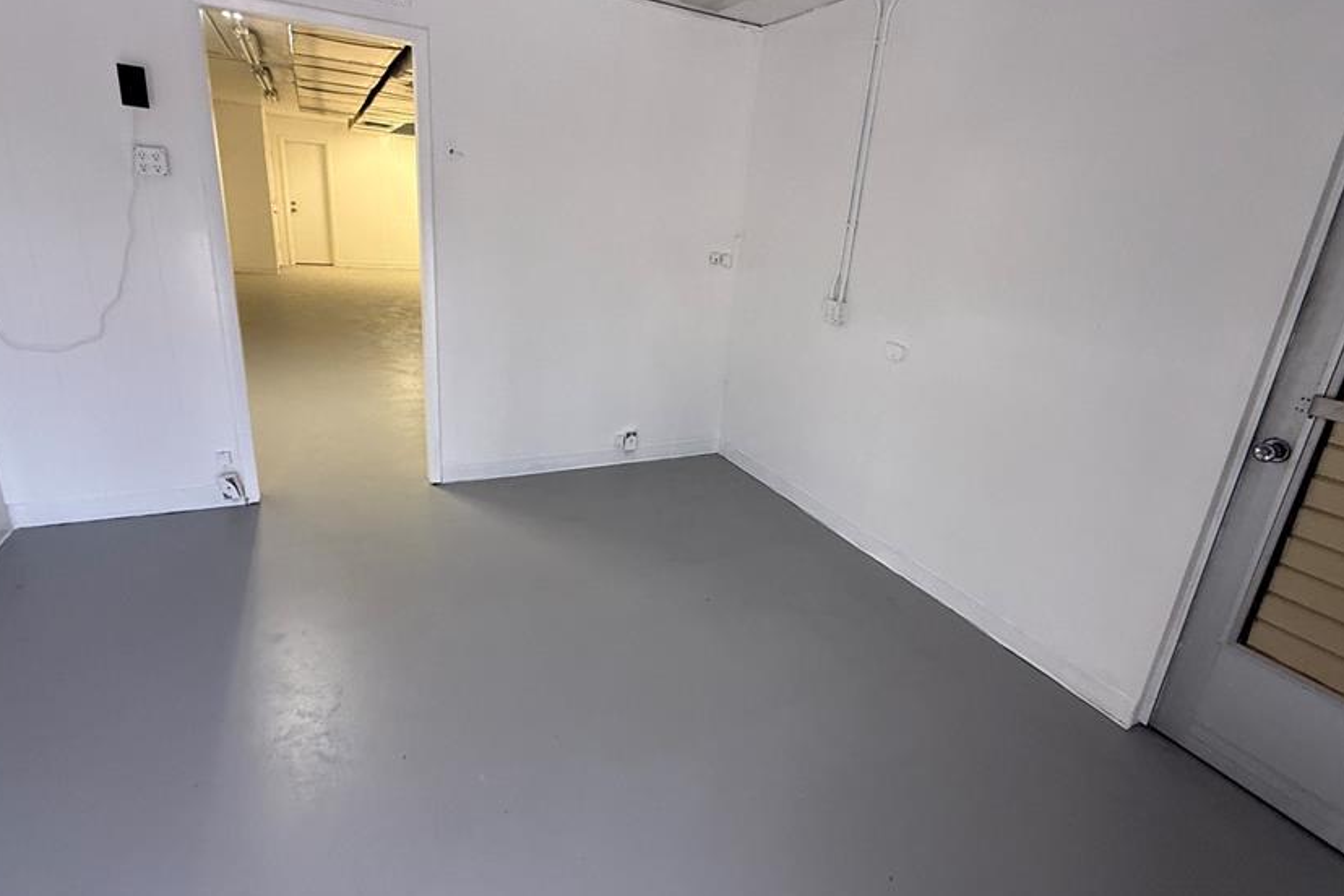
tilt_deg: -17.4
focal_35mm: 18
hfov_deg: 90.0
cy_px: 424
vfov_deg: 67.3
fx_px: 672
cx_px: 678
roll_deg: -4.3
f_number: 2.2
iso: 250
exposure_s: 1/120
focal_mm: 2.22
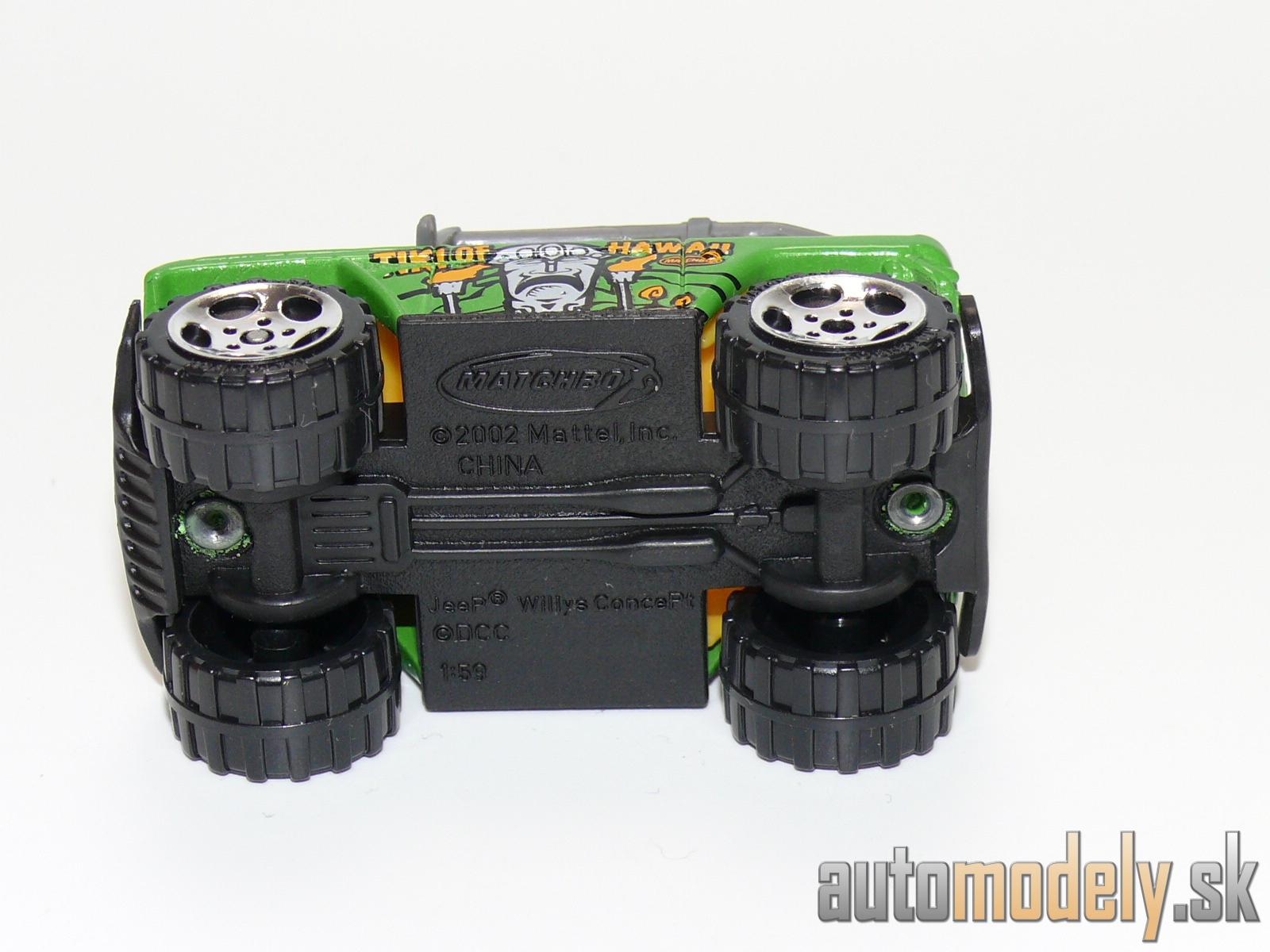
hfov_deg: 19.1
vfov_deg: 14.4
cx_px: 635
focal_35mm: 103
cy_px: 476
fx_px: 3779
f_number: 4
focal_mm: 13.4
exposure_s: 1/30
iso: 100
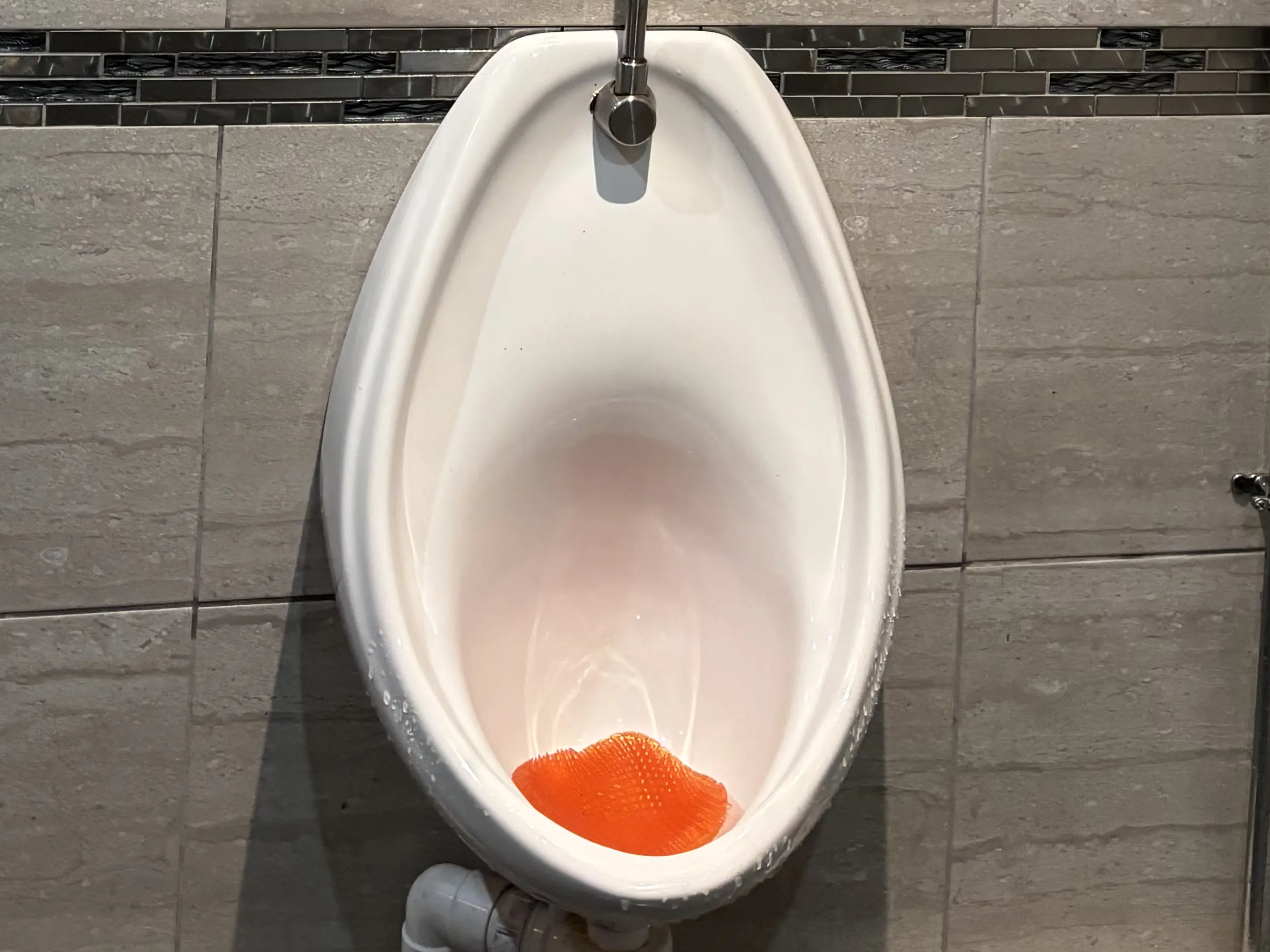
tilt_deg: -1.0
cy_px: -580
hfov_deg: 30.7
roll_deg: -4.2
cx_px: 705
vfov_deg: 19.5
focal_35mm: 63
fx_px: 2311
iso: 200
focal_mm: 5.96
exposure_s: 1/50
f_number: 1.6
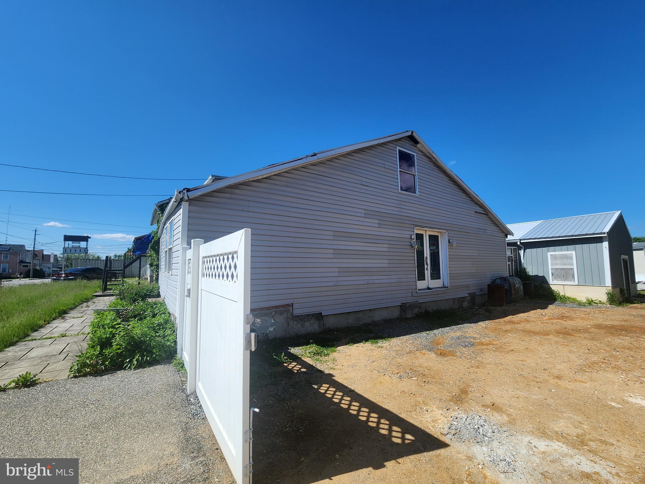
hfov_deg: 106.2
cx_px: 322
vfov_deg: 89.9
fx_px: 242
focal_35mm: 13
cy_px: 242
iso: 50
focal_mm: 2.2
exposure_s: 1/2517
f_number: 2.2
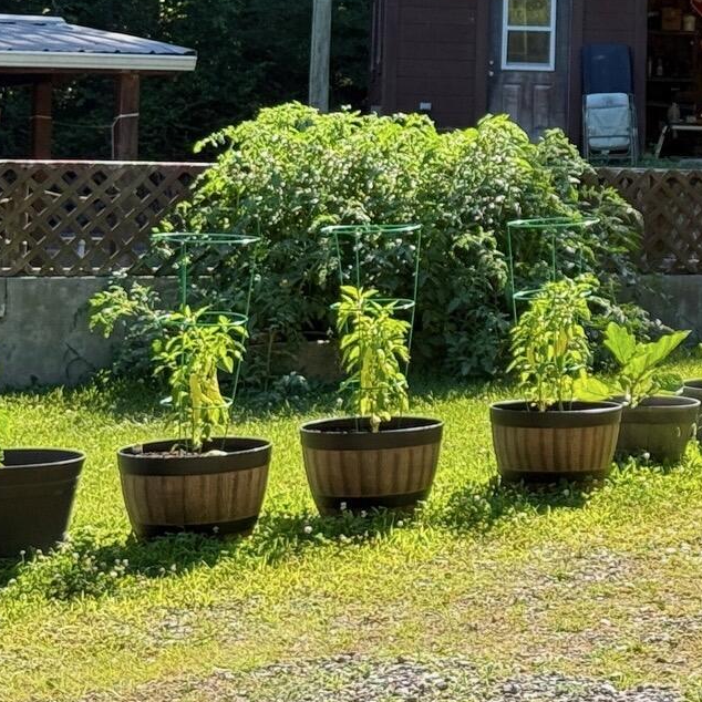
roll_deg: -1.7
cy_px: 2
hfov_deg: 12.3
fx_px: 3143
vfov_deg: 12.6
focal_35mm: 137
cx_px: 963
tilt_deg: +4.1
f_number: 1.78
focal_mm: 6.76
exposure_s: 1/778
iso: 80
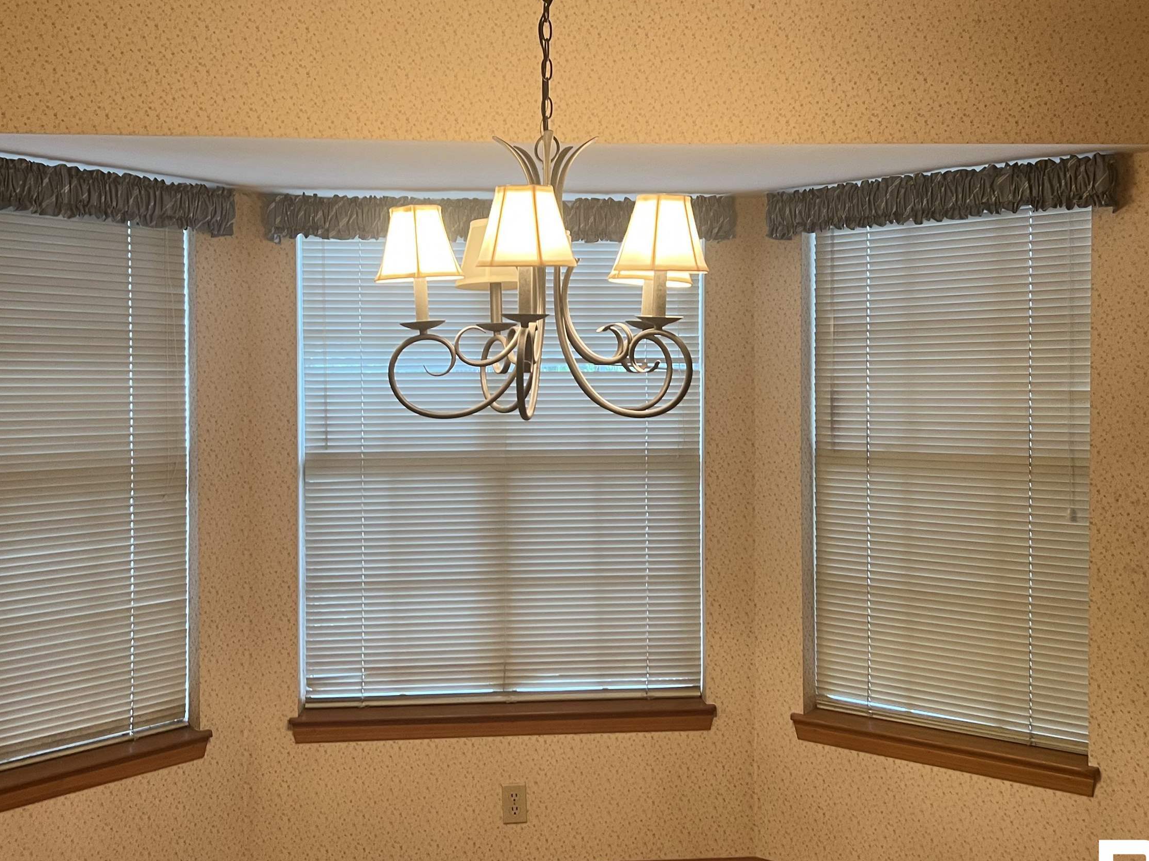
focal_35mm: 36
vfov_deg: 39.6
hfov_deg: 51.4
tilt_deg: +1.6
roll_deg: +0.9
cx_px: 562
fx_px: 1195
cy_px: 417
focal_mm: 5.7
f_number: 1.5
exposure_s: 1/60
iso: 160
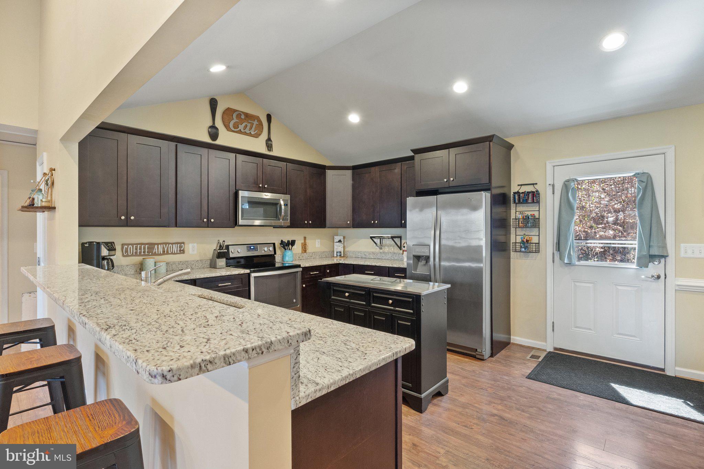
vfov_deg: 67.4
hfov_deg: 90.0
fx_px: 352
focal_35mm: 18
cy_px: 234
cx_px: 352
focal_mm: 12
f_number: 8
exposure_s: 1/1.67
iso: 640
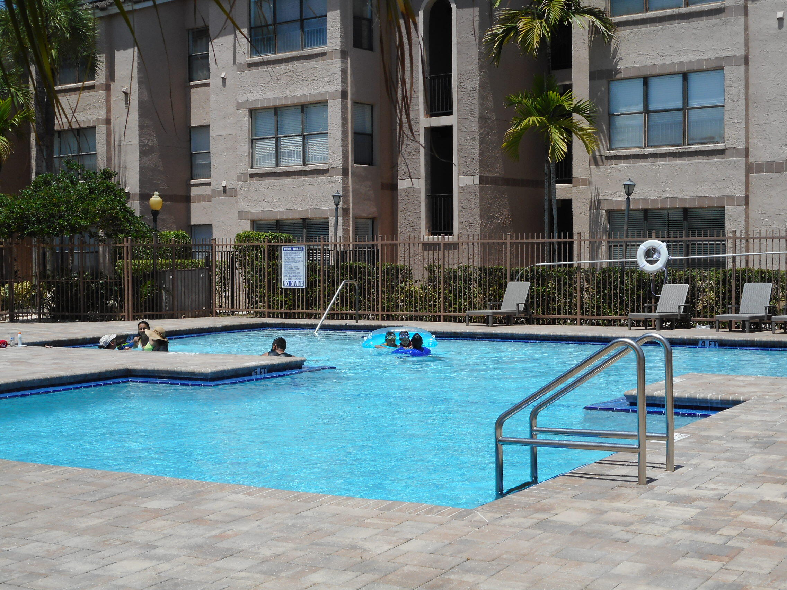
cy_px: 295
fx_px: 1341
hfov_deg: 32.7
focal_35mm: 59
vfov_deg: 24.8
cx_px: 394
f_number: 5.1
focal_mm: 10.5
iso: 80
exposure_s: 1/500
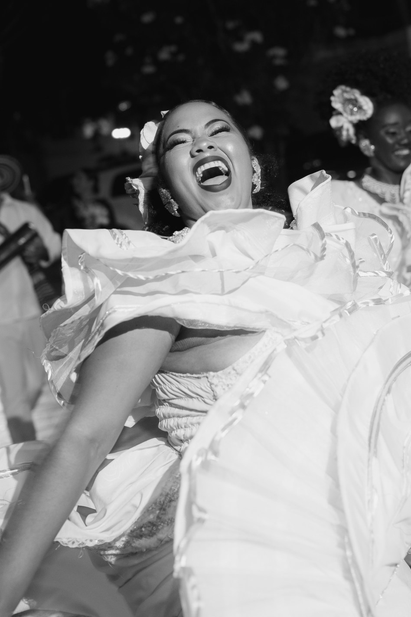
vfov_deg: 31.6
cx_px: 193
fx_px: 1079
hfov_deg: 21.6
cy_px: 198
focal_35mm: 63
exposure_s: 1/100
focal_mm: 35
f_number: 2.2
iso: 800
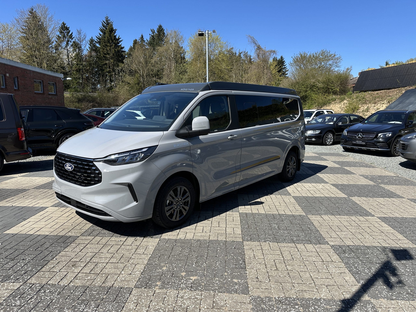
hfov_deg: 71.6
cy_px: 156
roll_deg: -0.7
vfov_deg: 56.8
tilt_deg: -8.5
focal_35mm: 24
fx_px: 288
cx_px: 208
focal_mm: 6.86
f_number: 1.78
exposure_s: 1/3717
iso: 80
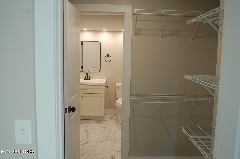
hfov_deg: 57.3
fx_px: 220
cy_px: 80
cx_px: 120
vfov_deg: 39.9
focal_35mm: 33
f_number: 4.5
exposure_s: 1/80
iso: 400
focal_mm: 22
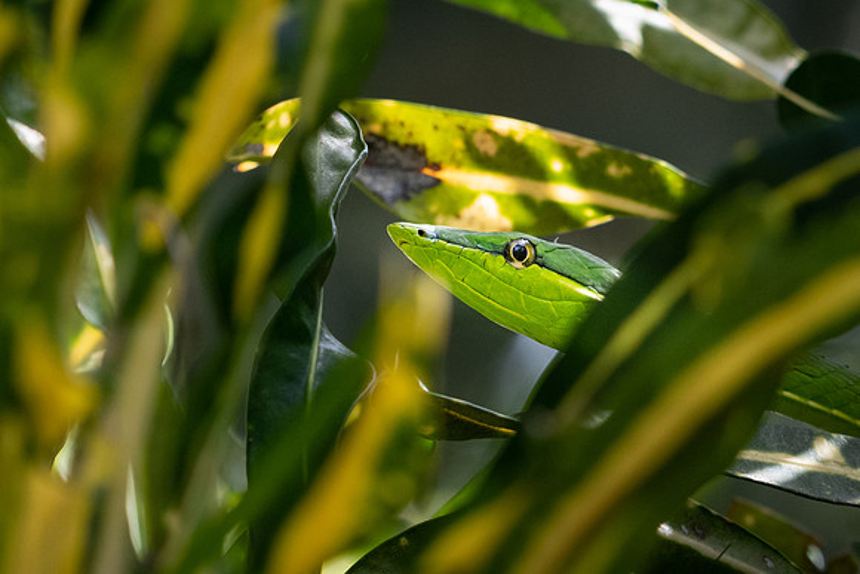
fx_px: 12587
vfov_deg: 2.6
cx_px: 470
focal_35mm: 527
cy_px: -22
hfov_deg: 3.9
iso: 1600
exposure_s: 1/400
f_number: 8
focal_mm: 200
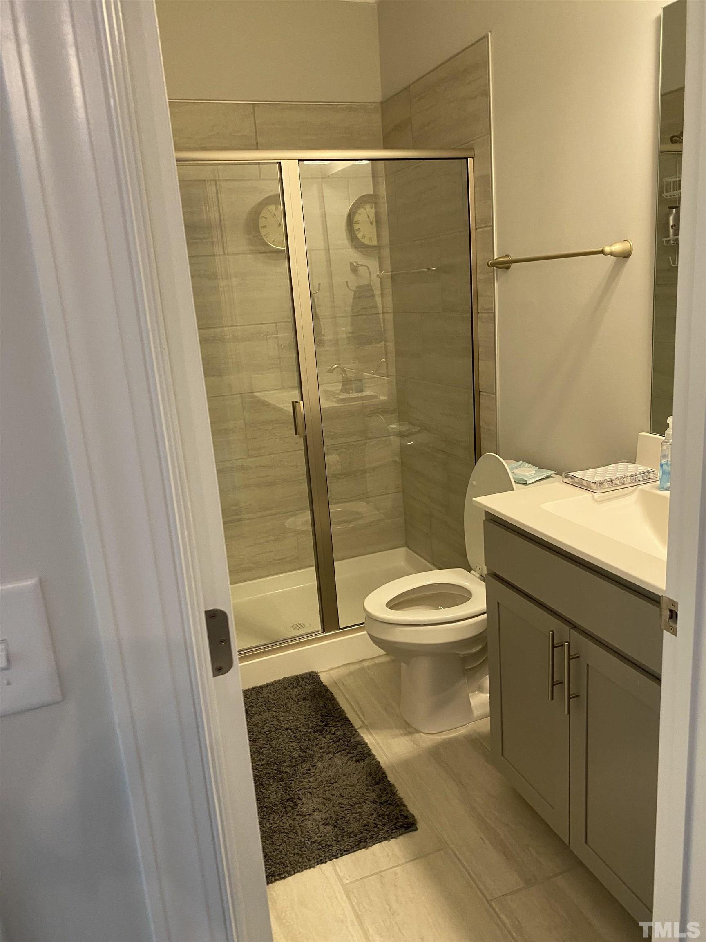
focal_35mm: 26
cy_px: 471
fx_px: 707
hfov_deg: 53.1
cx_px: 353
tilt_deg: -14.7
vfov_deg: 67.3
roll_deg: +5.9
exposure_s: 1/60
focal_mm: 4.25
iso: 125
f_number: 1.8
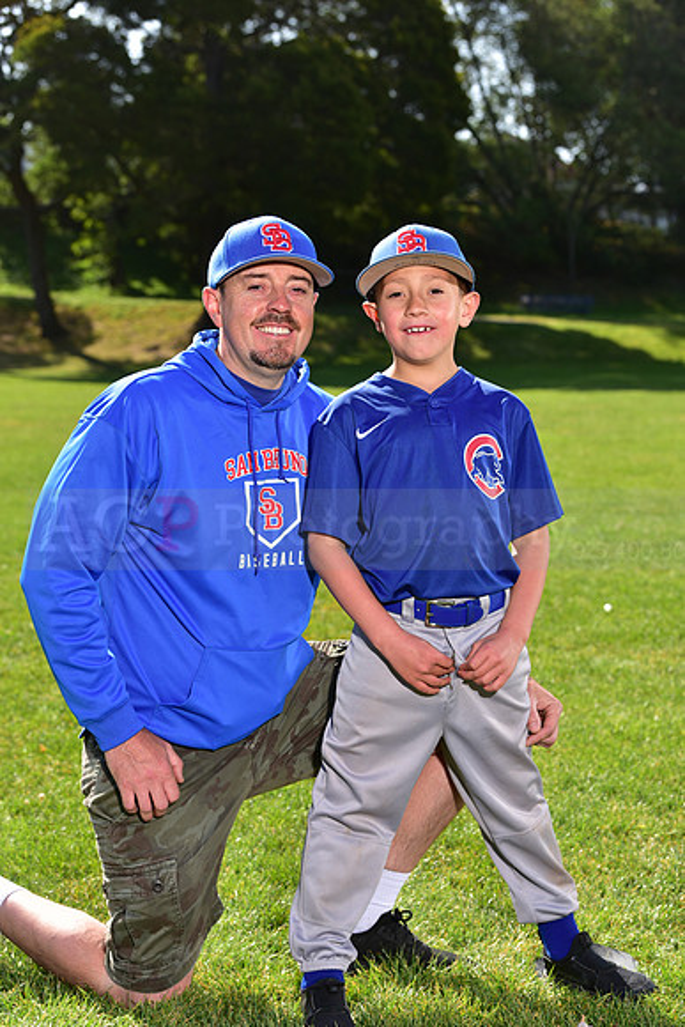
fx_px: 1997
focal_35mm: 70
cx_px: 342
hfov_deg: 19.5
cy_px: 514
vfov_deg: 28.8
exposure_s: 1/250
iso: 80
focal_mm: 70
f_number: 5.6
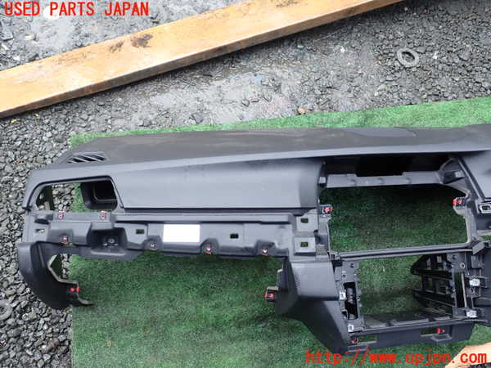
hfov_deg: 60.0
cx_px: 246
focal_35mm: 30
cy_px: 184
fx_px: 426
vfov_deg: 46.8
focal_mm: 5.4
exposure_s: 1/160
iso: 100
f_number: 3.2
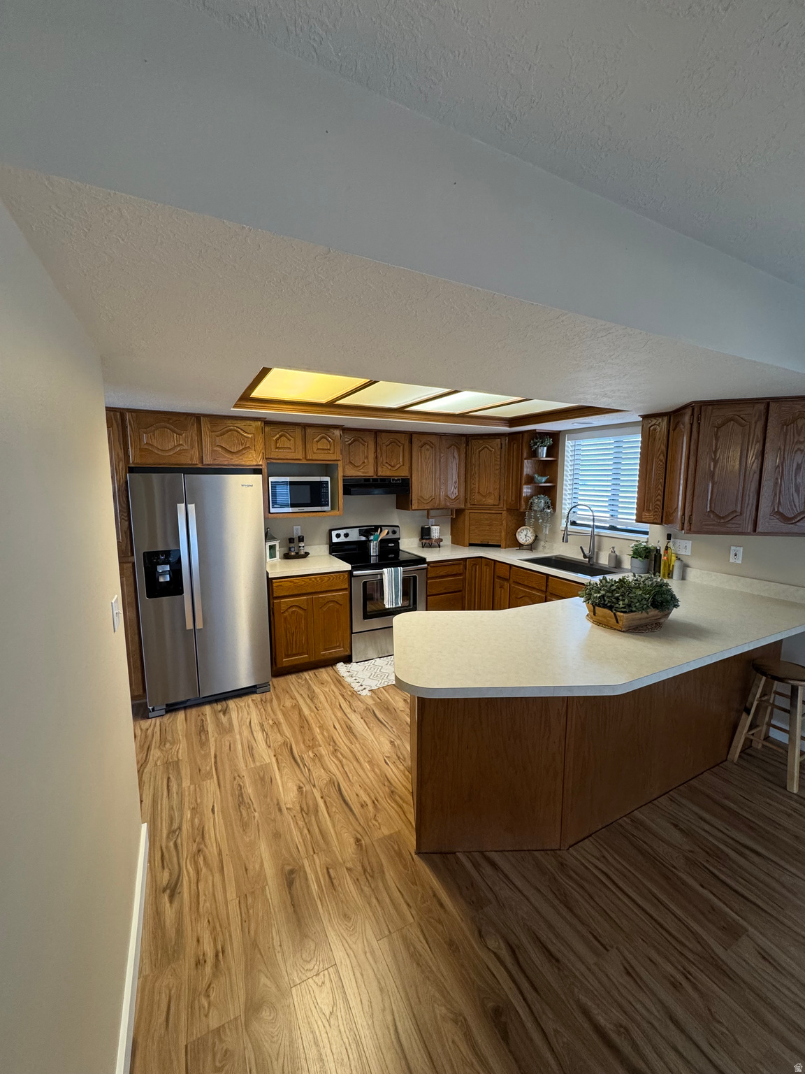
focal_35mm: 14
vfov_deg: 102.1
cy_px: 537
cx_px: 402
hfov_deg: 85.7
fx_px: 434
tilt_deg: -8.1
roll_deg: +0.3
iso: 200
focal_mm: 2.22
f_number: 2.2
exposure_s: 1/60
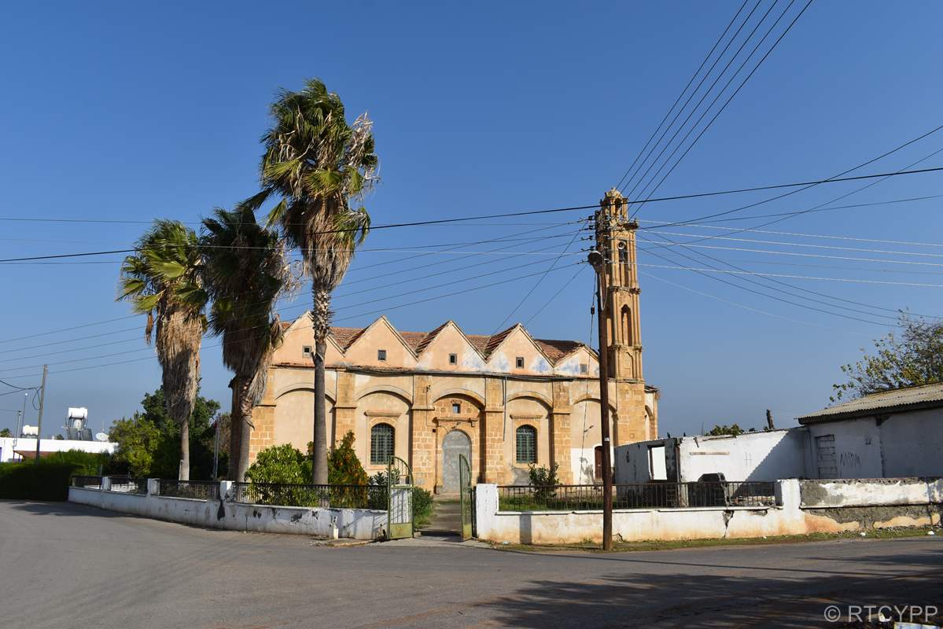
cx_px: 472
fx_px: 707
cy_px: 314
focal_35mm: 27
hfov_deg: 67.4
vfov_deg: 48.0
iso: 100
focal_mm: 18
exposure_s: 1/320
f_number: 9
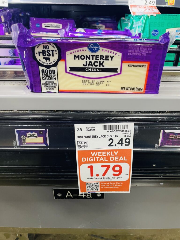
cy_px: 120
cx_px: 90
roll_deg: -0.4
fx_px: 180
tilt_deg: -30.5
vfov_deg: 67.3
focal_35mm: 26
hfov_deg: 53.1
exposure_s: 1/44
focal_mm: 4.2
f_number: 1.6
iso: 125
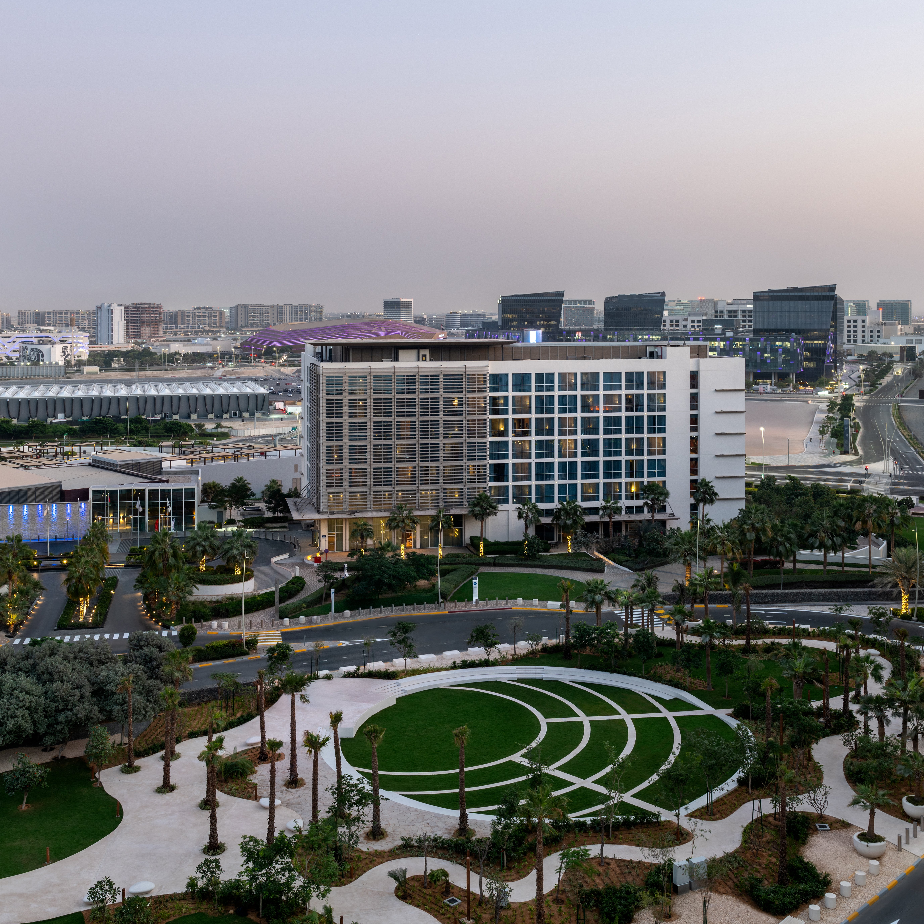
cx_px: 424
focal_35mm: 37
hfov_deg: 44.9
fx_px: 1117
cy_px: 462
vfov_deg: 44.9
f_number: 9
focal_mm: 29
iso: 64
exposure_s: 1/1.25
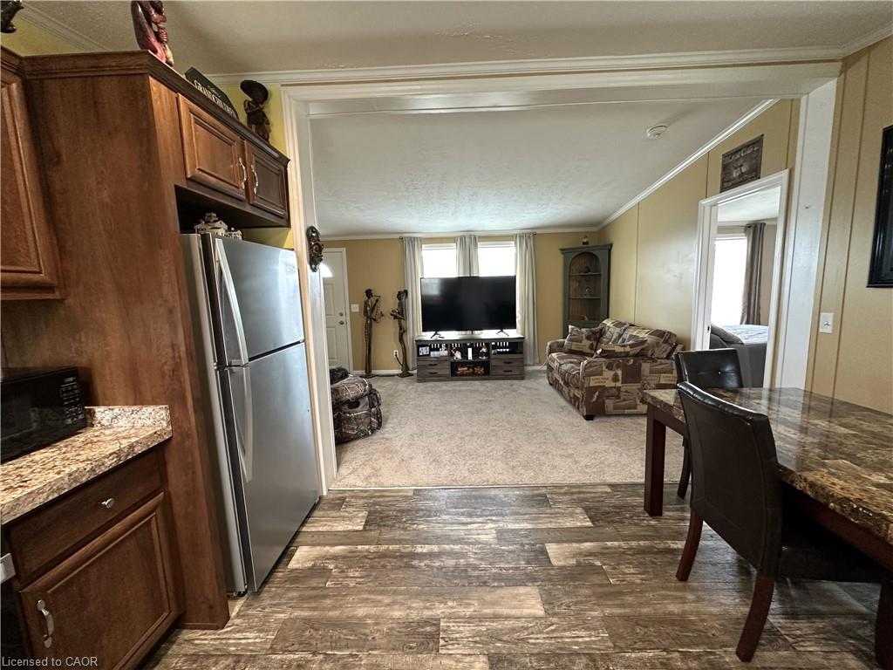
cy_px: 335
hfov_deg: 102.1
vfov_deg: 85.7
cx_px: 446
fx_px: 361
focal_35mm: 14
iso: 250
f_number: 2.2
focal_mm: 2.22
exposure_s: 1/60
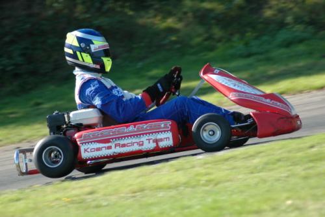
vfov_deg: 5.9
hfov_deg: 8.9
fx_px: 2098
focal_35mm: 232
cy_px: 108
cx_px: 162
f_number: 4.8
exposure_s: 1/500
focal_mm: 155
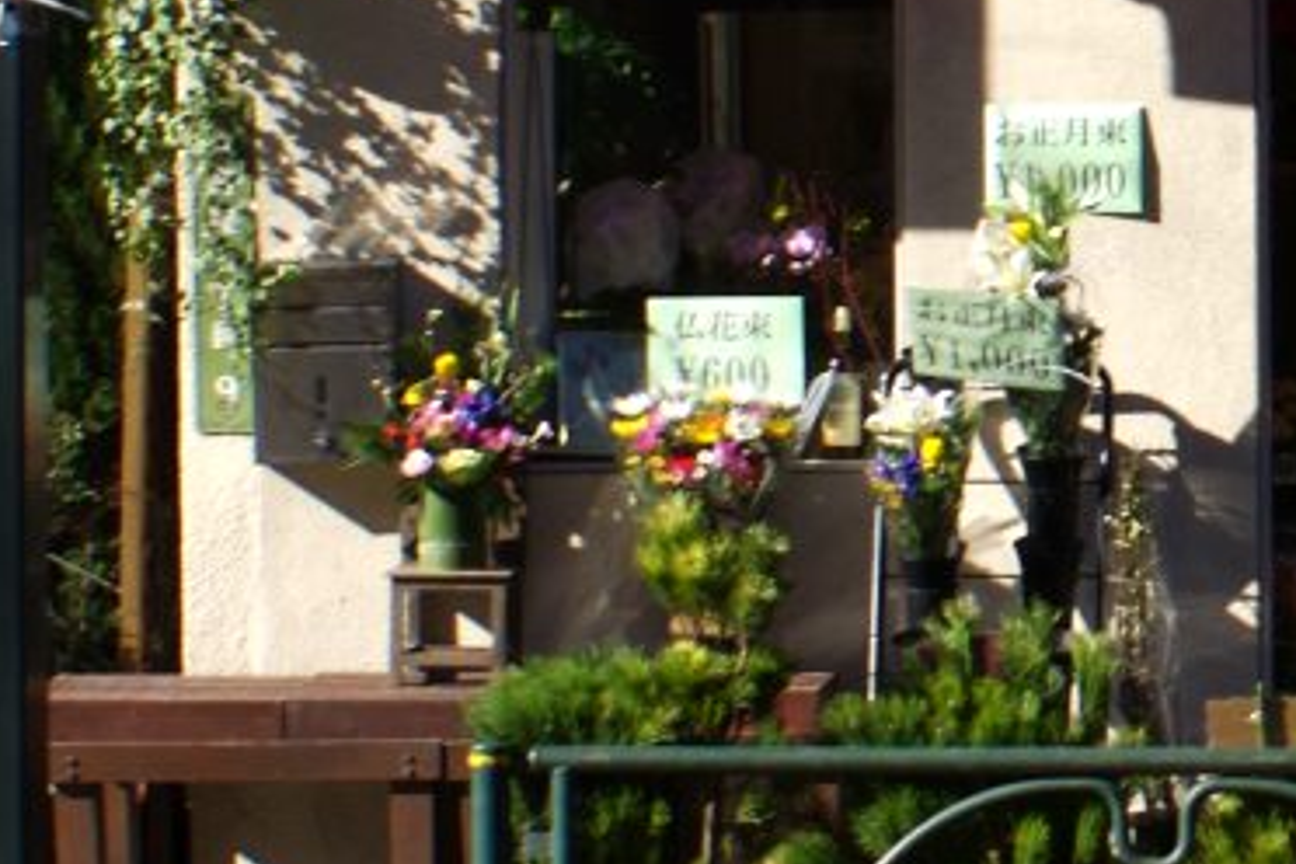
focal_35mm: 113
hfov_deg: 17.0
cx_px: 1711
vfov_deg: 12.1
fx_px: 4068
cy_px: 216
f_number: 10
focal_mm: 28
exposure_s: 1/100
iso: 100
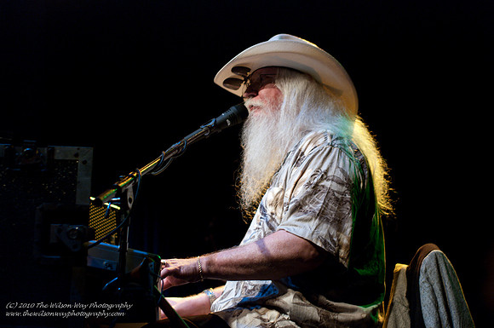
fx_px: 1028
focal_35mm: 75
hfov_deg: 27.0
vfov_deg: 18.1
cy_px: 164
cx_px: 247
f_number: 2.8
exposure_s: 1/90
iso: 800
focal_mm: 50
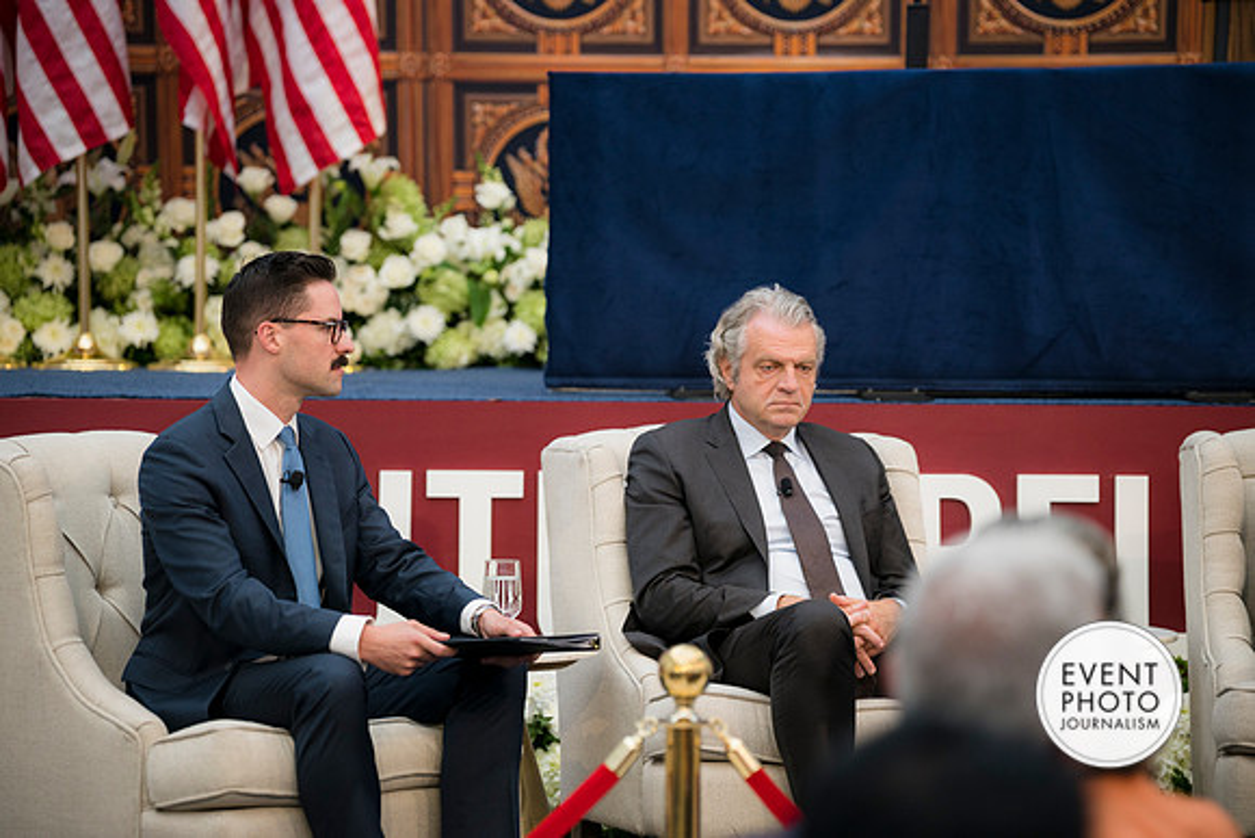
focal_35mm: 113
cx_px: 628
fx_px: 3940
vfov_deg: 12.1
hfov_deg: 18.1
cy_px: 419
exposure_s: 1/320
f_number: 2.8
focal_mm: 113
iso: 400
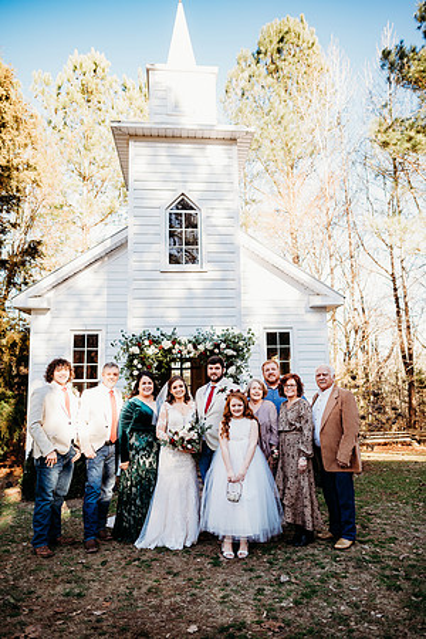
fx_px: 426
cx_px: 213
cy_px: 320
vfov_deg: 73.7
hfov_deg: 53.1
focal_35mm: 24
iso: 200
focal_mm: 24
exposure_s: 1/500
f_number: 2.5
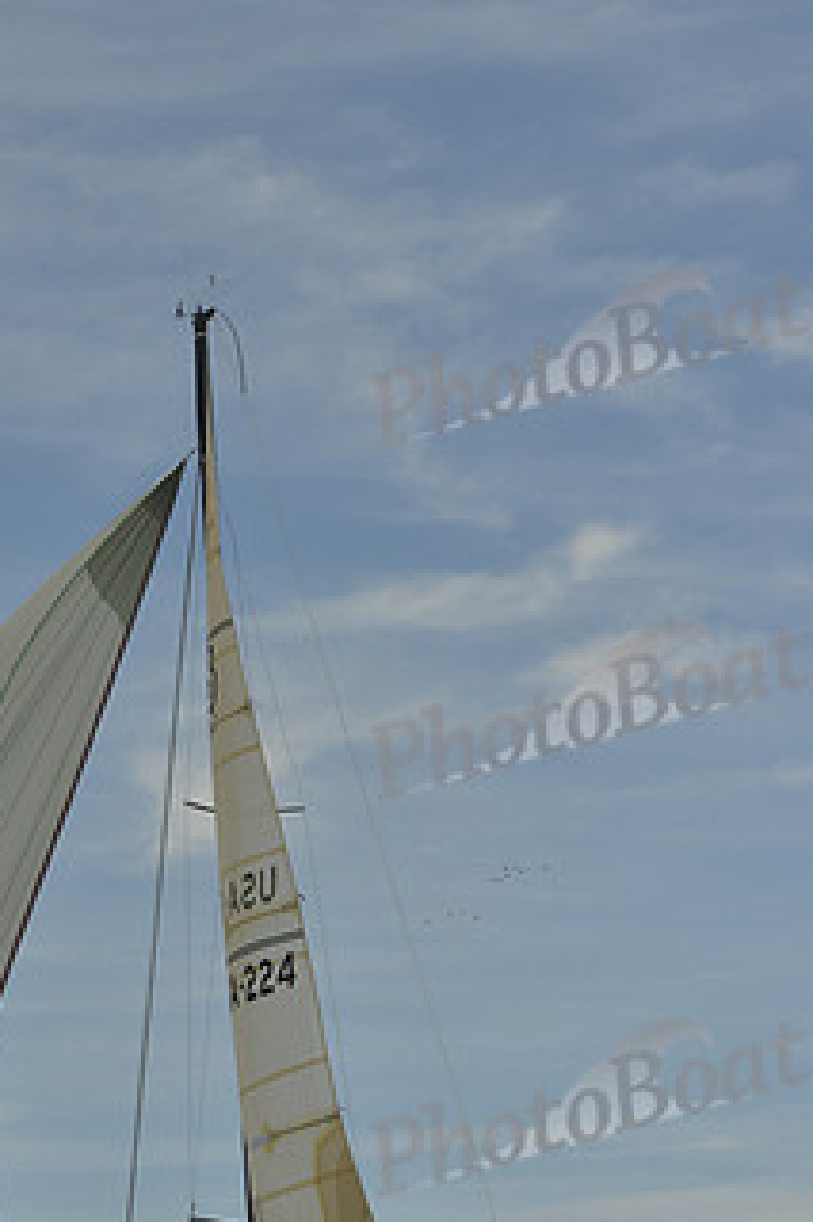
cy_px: 955
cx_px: 174
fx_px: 4306
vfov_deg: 16.0
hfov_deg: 10.8
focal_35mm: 127
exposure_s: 1/640
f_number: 7.1
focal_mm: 70
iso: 200
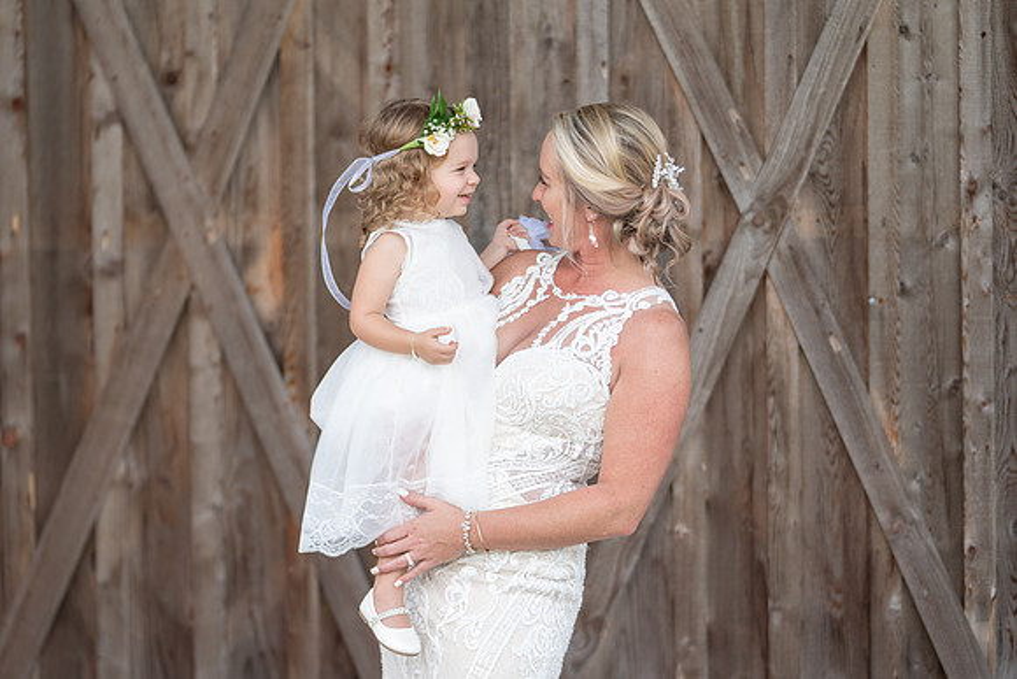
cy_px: 363
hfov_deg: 18.1
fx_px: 3199
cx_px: 530
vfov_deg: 12.1
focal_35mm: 113
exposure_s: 1/250
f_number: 2.8
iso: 100
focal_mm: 106
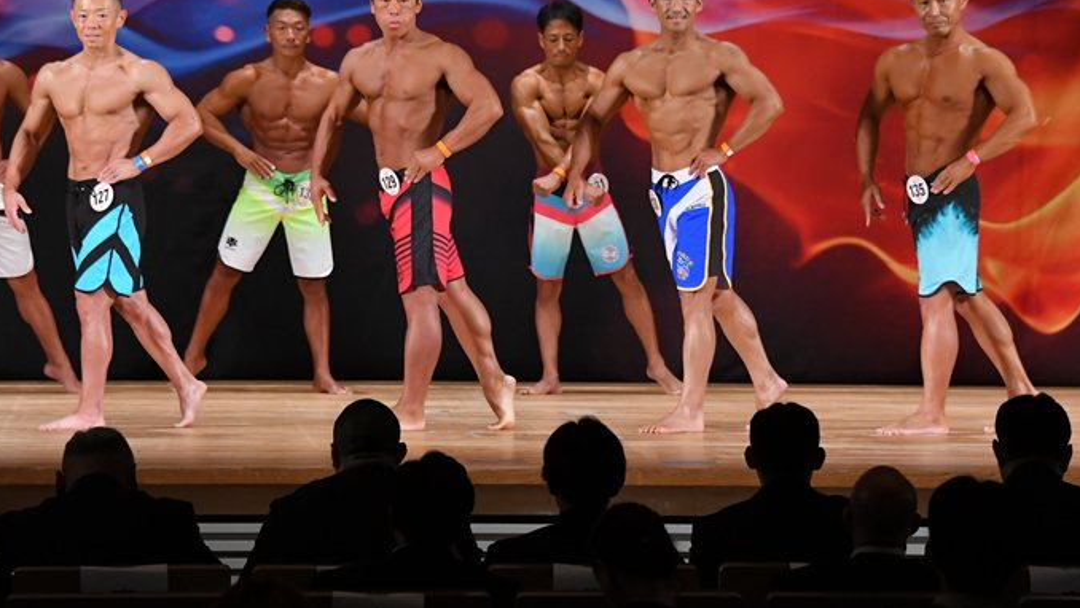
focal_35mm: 201
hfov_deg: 10.7
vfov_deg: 6.0
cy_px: 212
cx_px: 530
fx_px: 5758
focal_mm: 112
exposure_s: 1/400
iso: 3200
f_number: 5.6
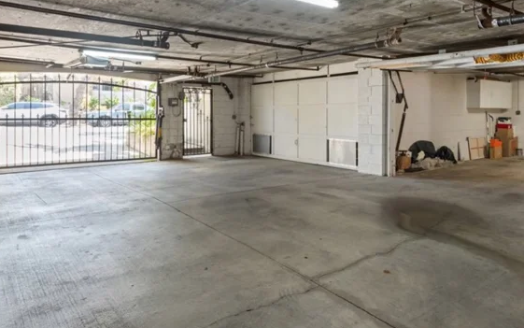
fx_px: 414
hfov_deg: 63.0
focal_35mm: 29
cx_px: 349
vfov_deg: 42.7
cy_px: 117
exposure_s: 1.5
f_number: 11
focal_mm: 19
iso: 400
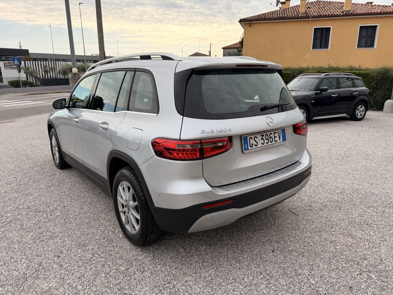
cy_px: 148
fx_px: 272
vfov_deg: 56.8
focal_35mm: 24
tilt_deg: -14.6
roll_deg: +0.6
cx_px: 196
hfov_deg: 71.6
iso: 125
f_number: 1.78
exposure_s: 1/3425
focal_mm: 6.76
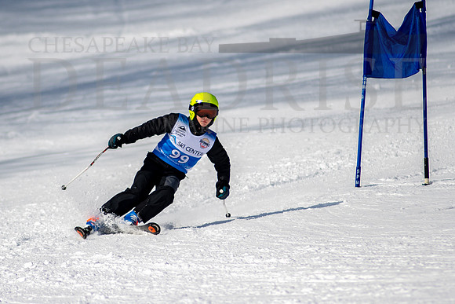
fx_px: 8691
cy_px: 151
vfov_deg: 2.0
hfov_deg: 3.0
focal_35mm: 688
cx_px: 175
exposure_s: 1/6400
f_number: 2.8
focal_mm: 300
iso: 100
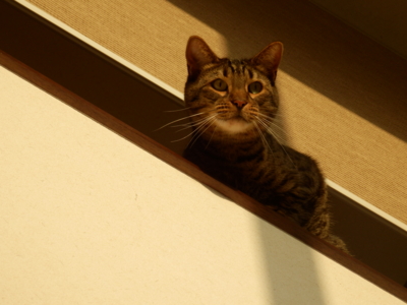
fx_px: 1987
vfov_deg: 8.8
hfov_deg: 11.7
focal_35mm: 169
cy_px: 152
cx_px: 204
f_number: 5.7
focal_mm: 30.2
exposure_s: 1/160
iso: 100
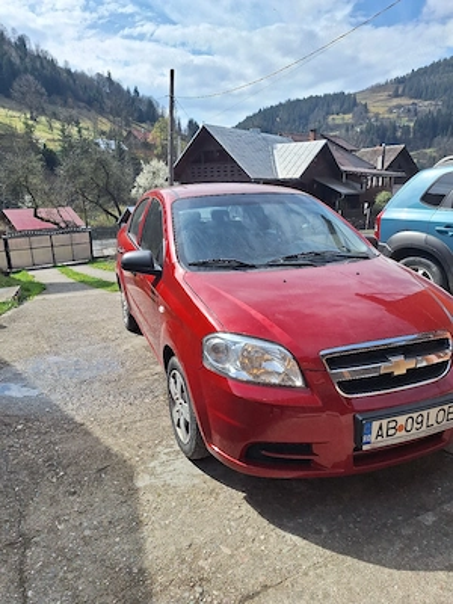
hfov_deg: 58.9
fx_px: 401
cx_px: 226
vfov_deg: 73.9
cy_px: 302
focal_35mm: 23
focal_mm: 5.54
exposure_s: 1/3333
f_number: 1.8
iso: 40
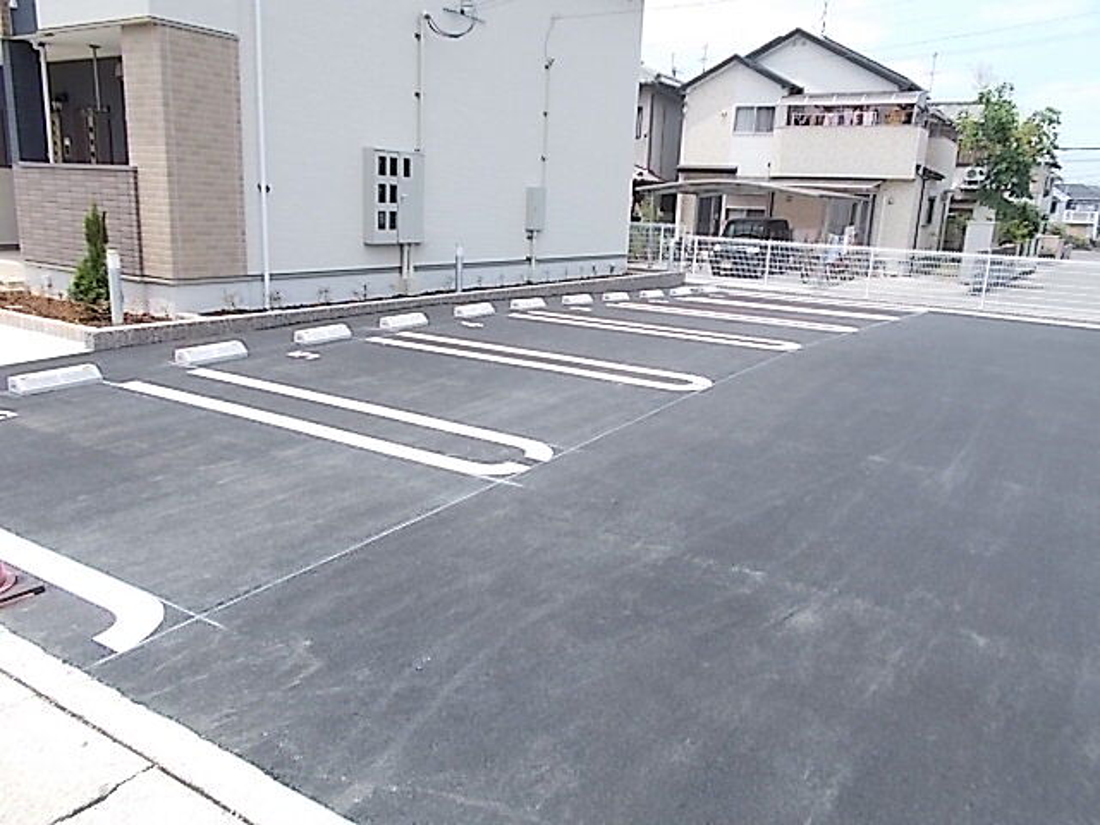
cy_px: 412
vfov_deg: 53.1
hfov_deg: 67.3
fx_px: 826
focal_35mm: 26
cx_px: 550
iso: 80
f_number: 3.2
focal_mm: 4.6
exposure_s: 1/400
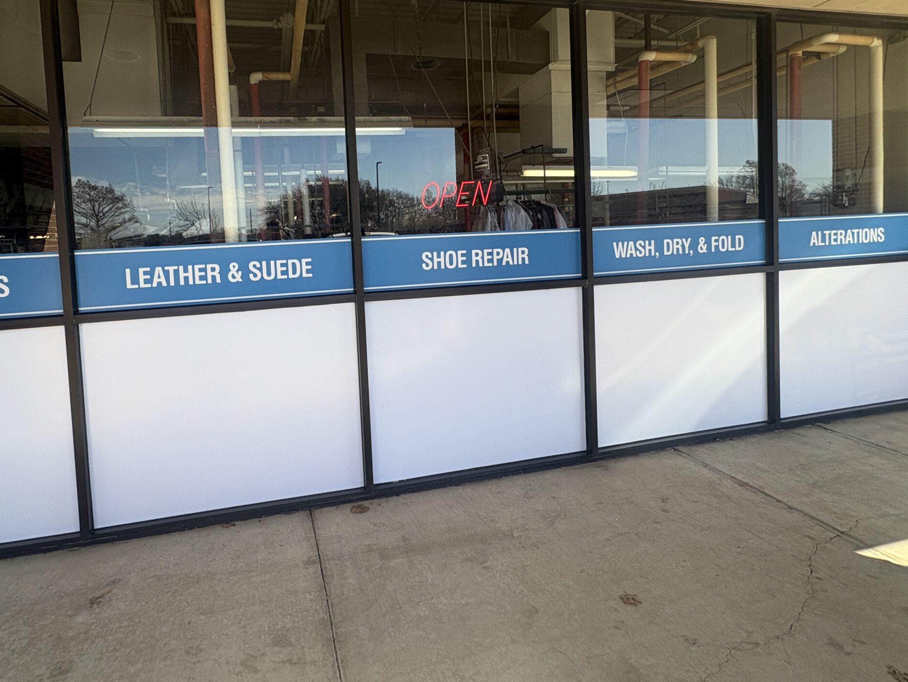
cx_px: 383
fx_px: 498
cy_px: 259
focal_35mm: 19
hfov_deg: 84.0
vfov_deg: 67.7
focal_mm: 2.22
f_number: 2.2
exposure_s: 1/591
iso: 40
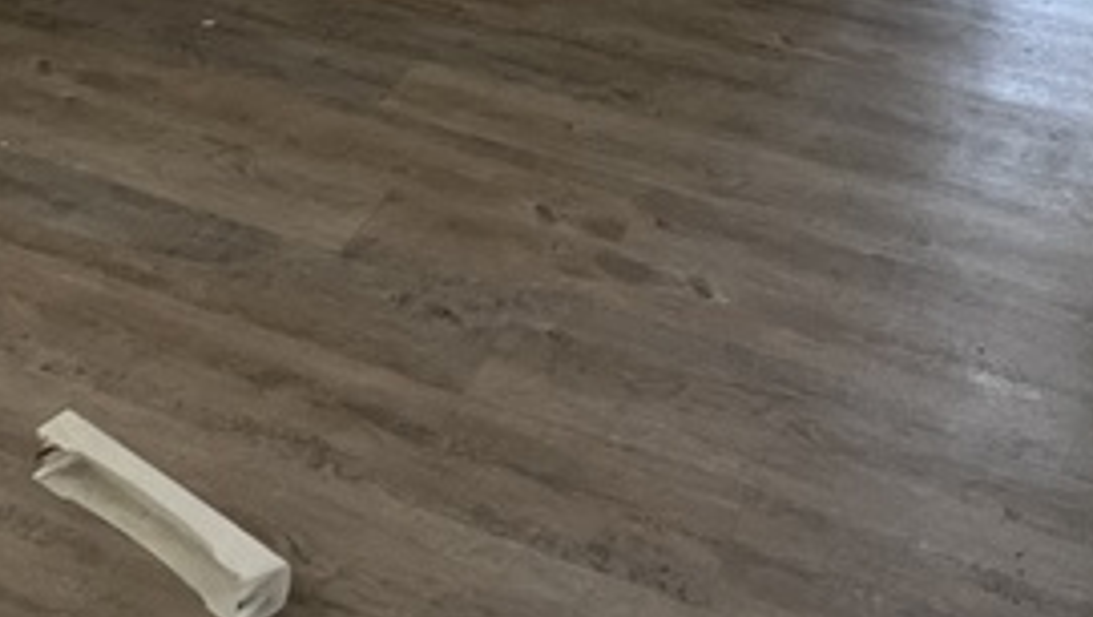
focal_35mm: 47
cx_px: 611
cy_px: -391
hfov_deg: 43.6
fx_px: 1363
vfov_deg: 20.5
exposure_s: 1/88
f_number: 1.8
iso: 250
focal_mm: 1.57
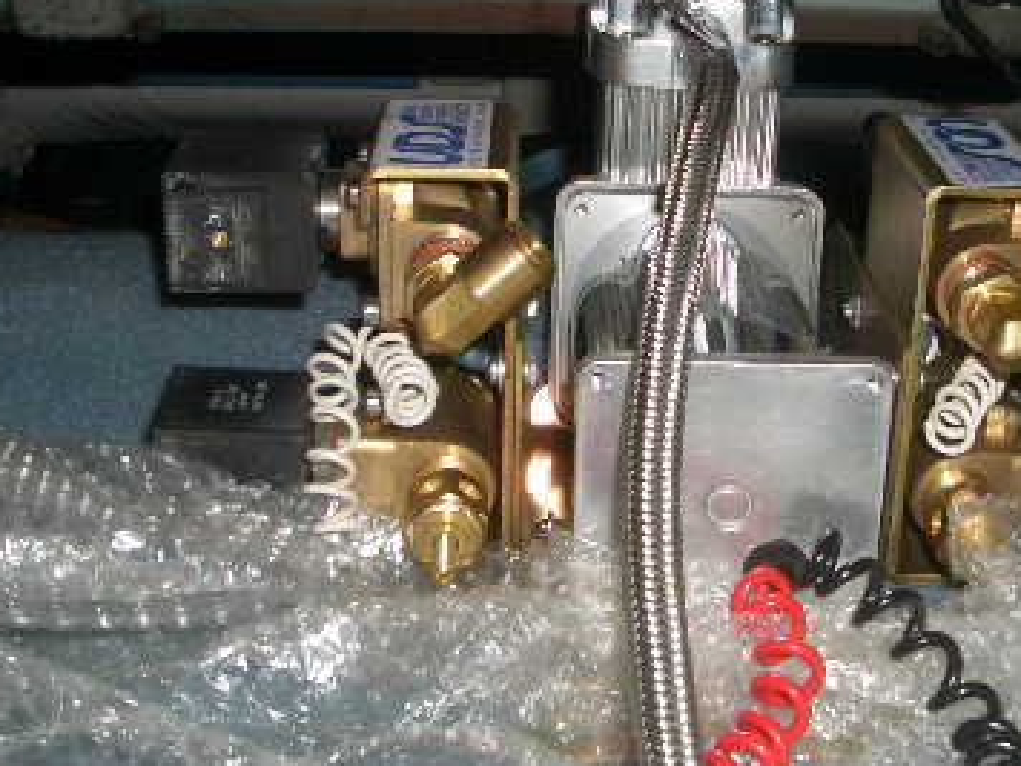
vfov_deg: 23.3
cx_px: 688
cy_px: 356
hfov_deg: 30.5
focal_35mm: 63
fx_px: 1858
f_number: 4.3
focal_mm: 5.8
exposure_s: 1/60
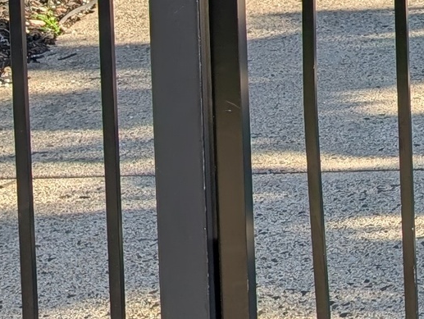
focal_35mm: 142
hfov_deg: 12.9
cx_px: 700
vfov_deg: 9.8
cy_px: -296
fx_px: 1741
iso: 22
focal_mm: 6.9
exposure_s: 1/292
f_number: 1.68
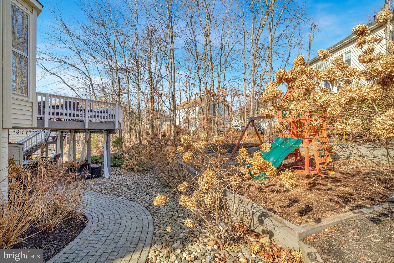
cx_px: 197
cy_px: 132
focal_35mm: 16
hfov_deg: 96.7
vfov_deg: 73.7
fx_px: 175
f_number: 9
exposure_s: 1/640
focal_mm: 16
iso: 1250
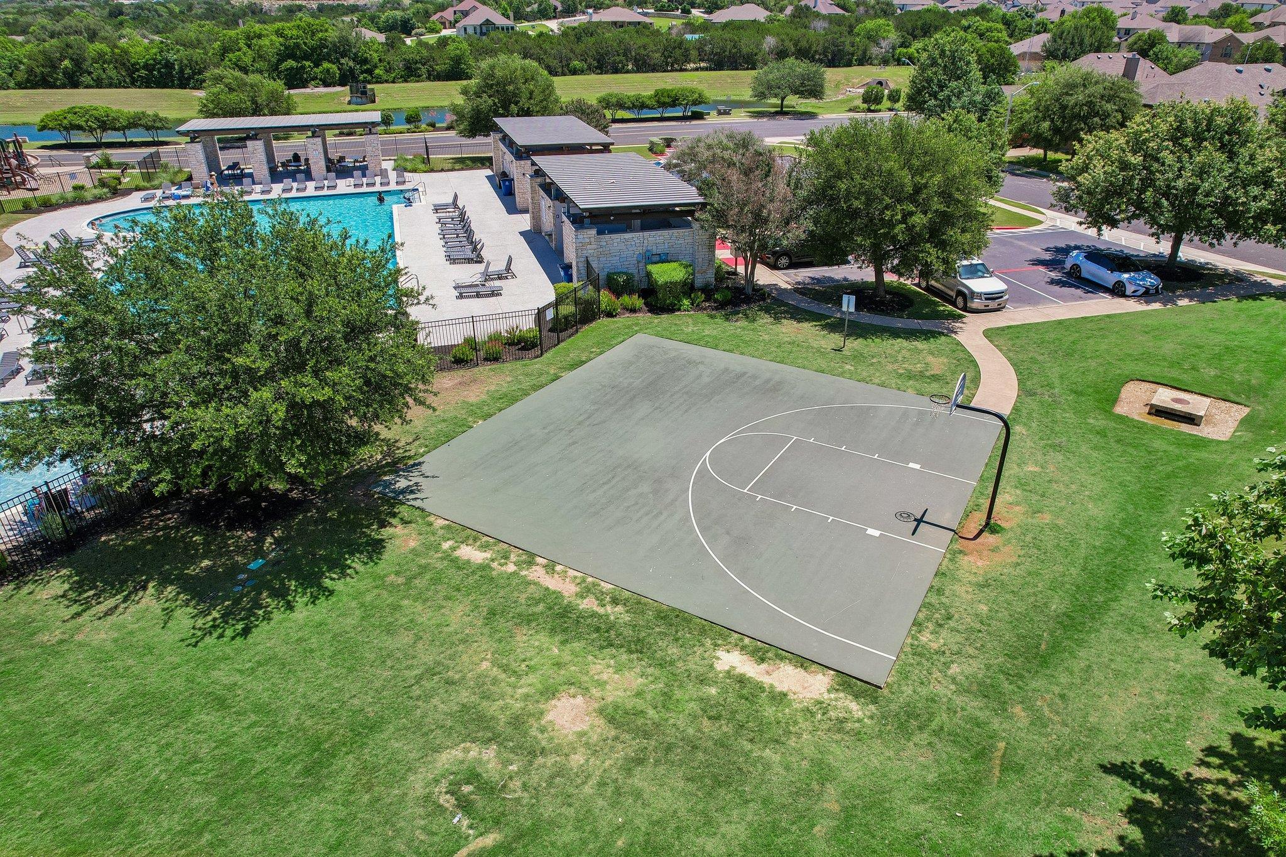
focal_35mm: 22
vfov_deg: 57.2
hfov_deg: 78.6
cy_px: 428
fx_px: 786
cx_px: 643
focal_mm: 8.4
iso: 100
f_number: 2.8
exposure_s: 1/1500
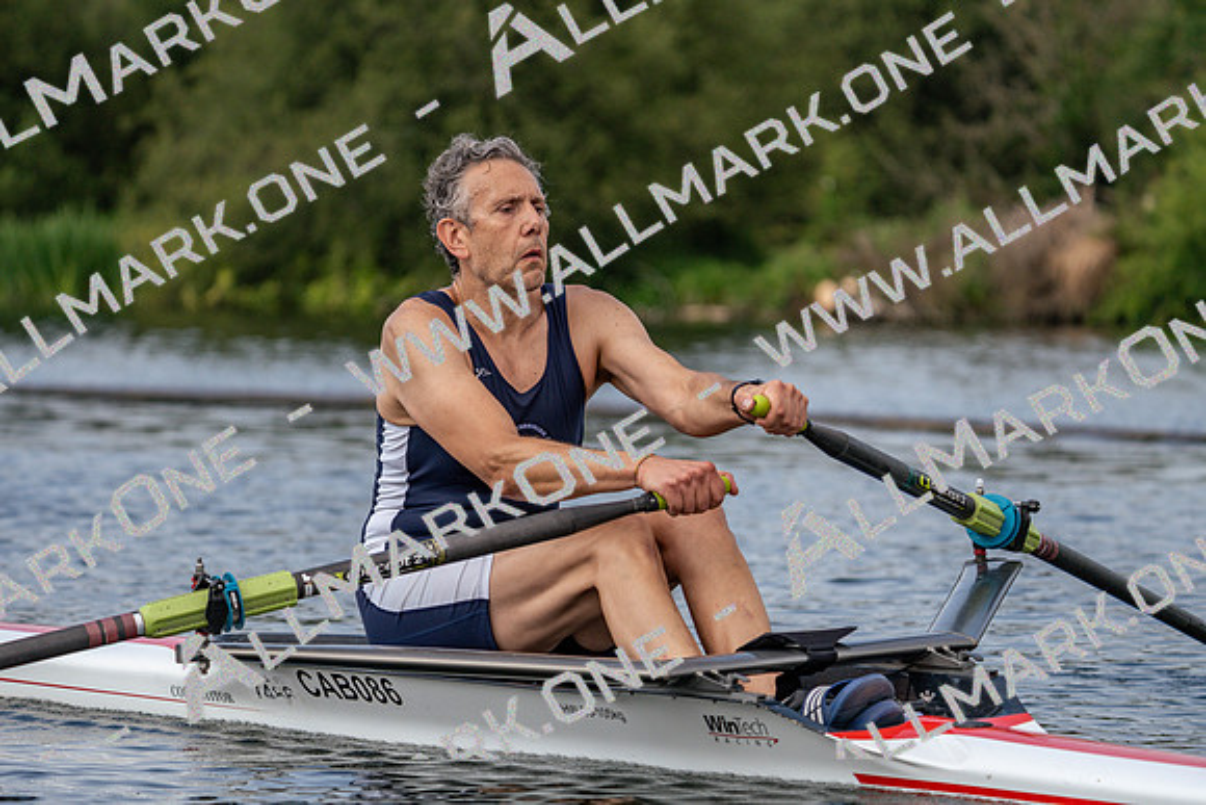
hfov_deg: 10.3
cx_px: 603
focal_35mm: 200
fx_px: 6701
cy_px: 402
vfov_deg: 6.9
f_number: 5.6
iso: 320
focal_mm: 200
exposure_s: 1/1600
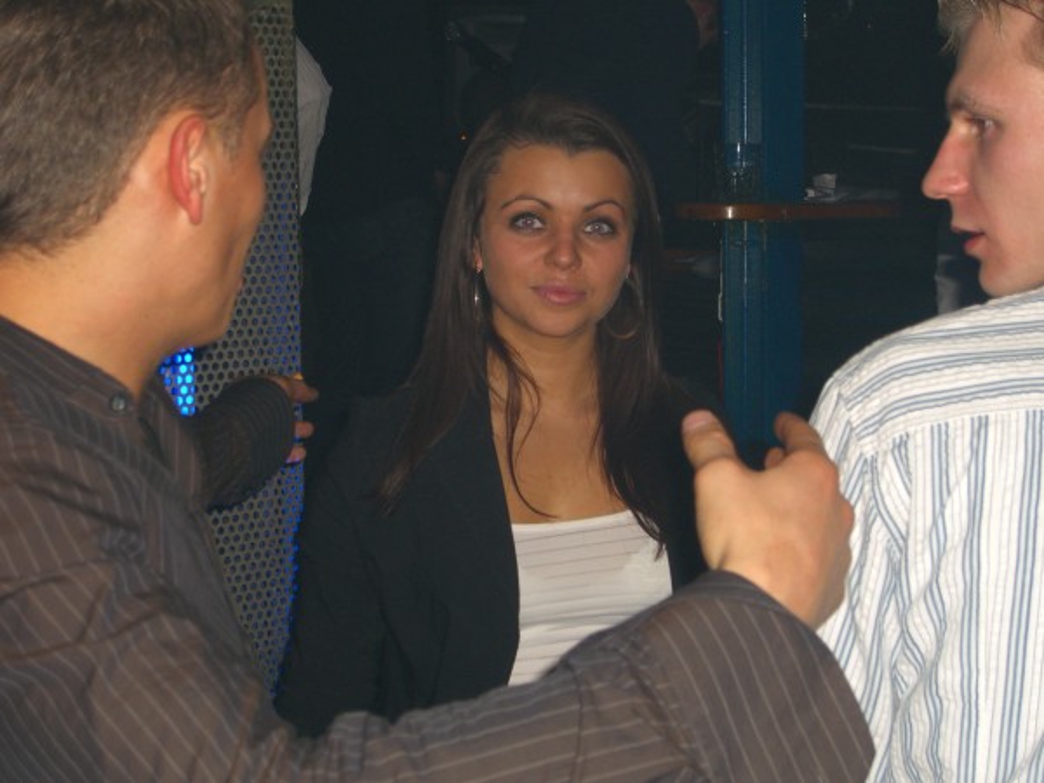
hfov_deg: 28.6
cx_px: 522
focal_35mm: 68
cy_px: 392
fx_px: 2051
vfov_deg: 21.6
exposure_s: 1/60
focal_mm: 14.2
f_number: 4
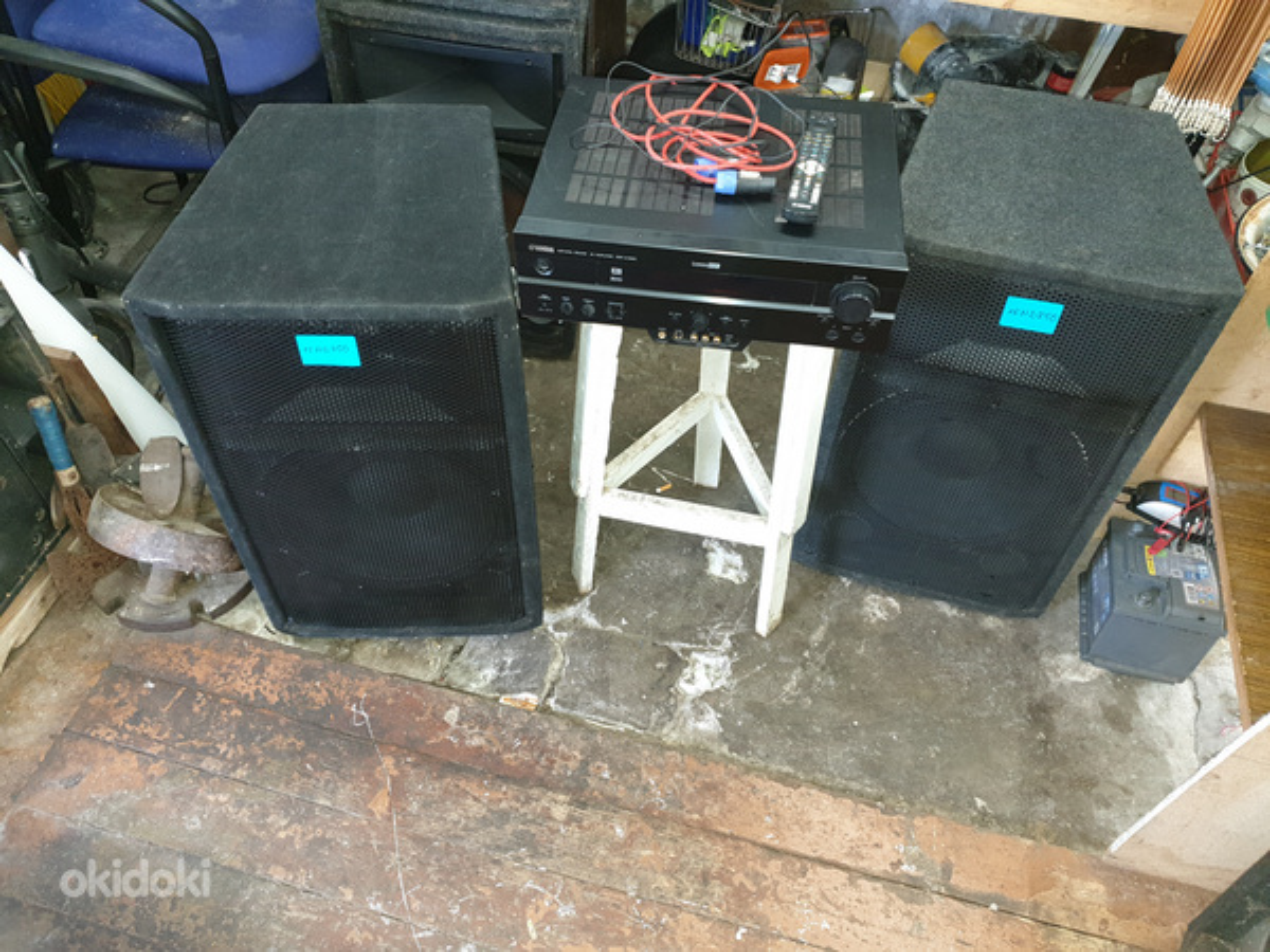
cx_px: 635
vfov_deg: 53.1
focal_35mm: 26
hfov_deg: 67.3
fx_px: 954
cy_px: 476
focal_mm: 4.3
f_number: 1.5
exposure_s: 1/25
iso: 125
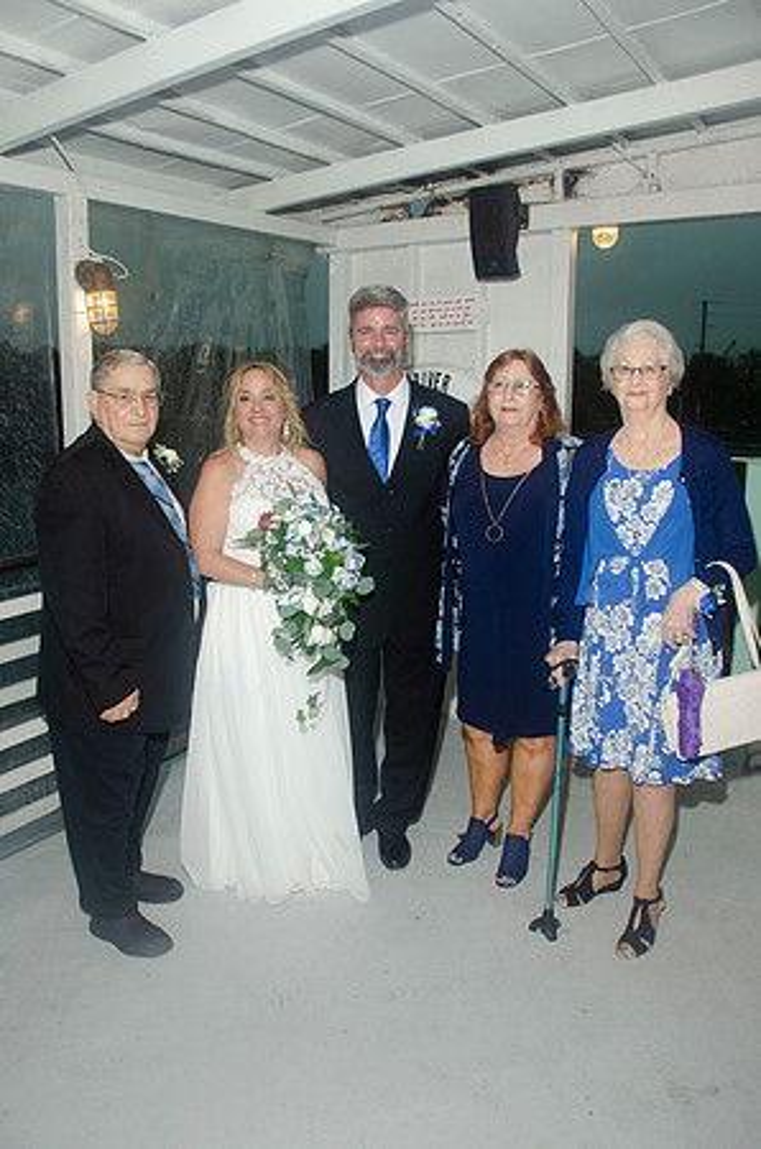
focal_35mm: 27
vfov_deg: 67.5
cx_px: 380
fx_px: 860
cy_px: 574
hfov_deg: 47.7
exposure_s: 1/125
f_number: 5.6
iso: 400
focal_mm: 18
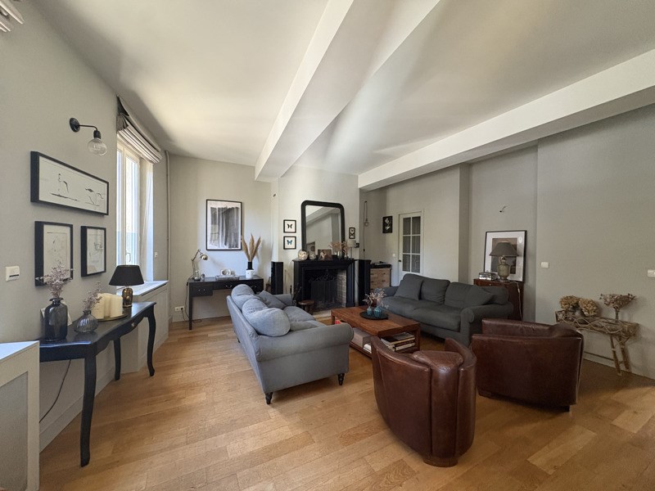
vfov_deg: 85.7
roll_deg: -0.3
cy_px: 246
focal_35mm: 14
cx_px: 328
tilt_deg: -0.1
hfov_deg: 102.1
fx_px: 265
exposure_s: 1/60
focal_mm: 2.22
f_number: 2.2
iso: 400
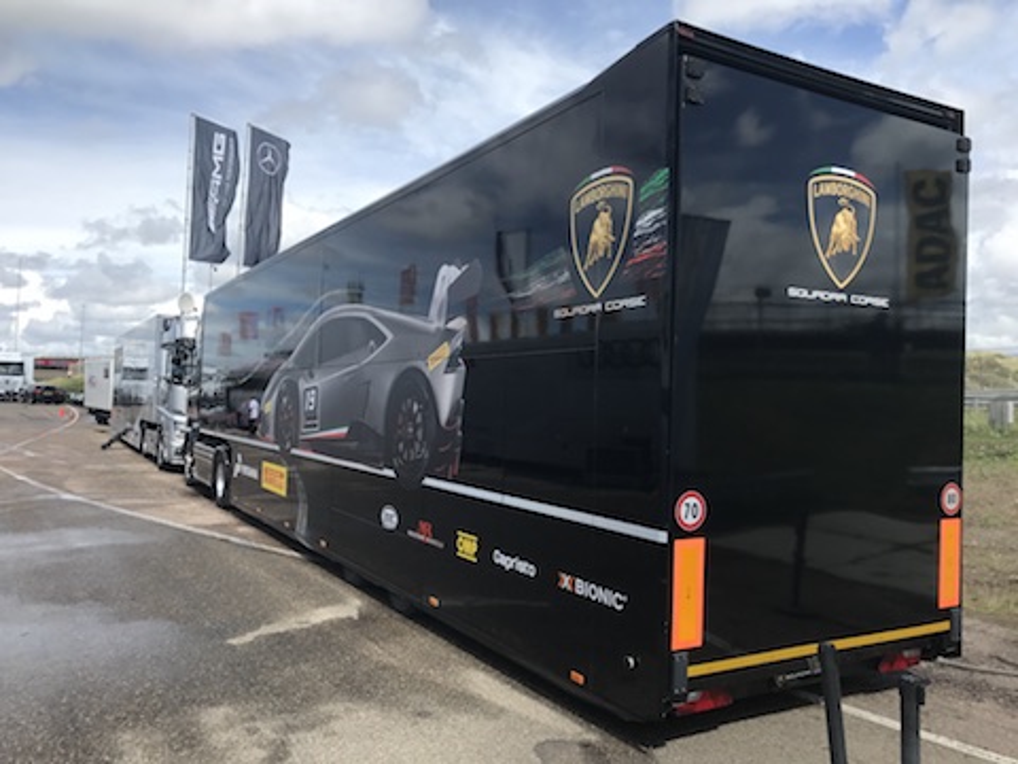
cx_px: 509
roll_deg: -0.9
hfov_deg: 63.4
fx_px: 823
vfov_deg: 49.7
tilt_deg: +1.2
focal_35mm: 28
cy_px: 382
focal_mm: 3.99
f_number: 1.8
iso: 20
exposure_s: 1/1916
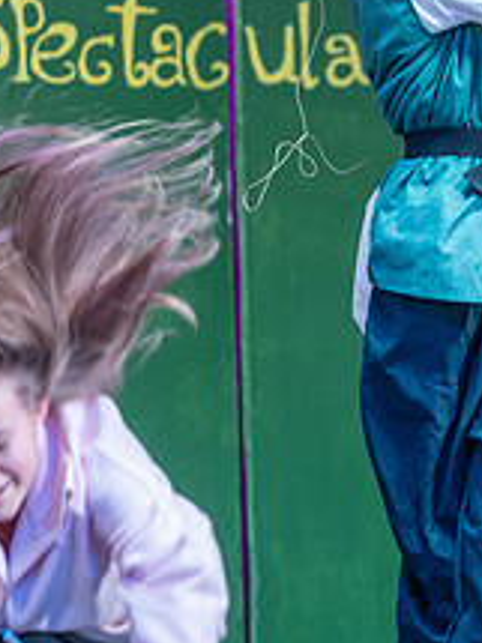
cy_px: 295
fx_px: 9366
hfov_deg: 2.9
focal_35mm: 504
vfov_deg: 3.9
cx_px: 449
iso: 500
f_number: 2.8
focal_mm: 155
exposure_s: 1/250
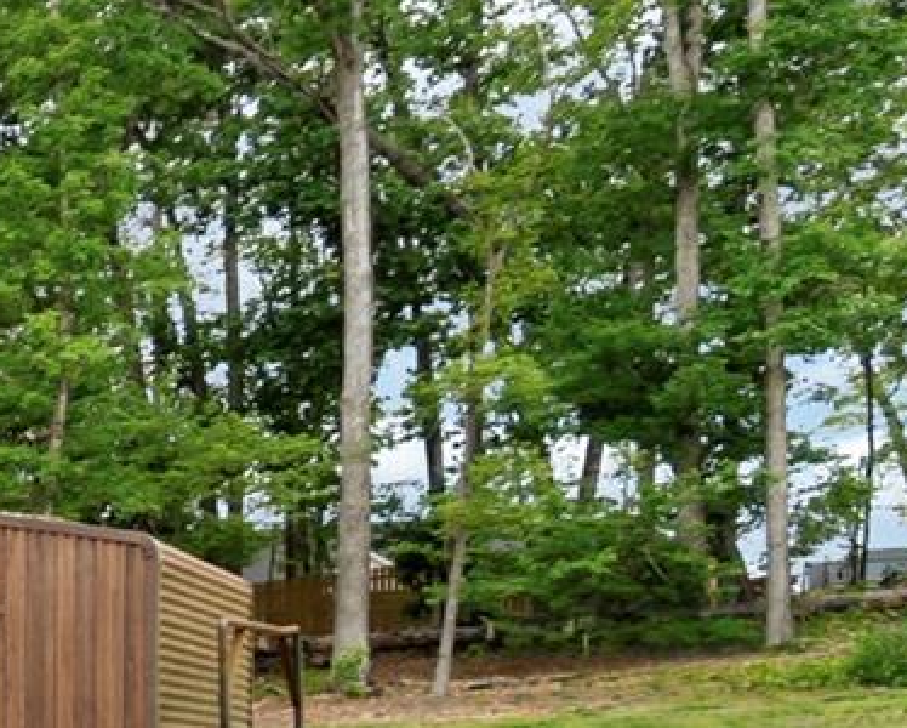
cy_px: 761
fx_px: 2069
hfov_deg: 16.9
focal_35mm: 77
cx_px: -999
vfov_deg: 19.3
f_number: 4.5
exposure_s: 1/250
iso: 100
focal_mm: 10
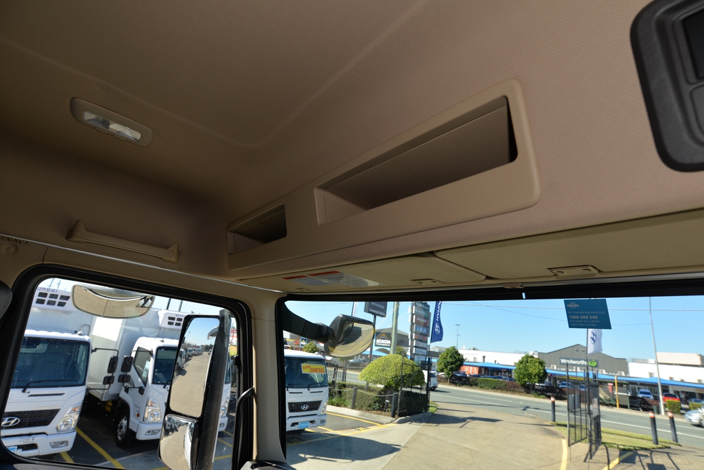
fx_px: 352
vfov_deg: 67.4
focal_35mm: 18
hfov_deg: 90.0
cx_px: 352
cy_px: 235
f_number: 5.6
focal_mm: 18
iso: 100
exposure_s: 1/200
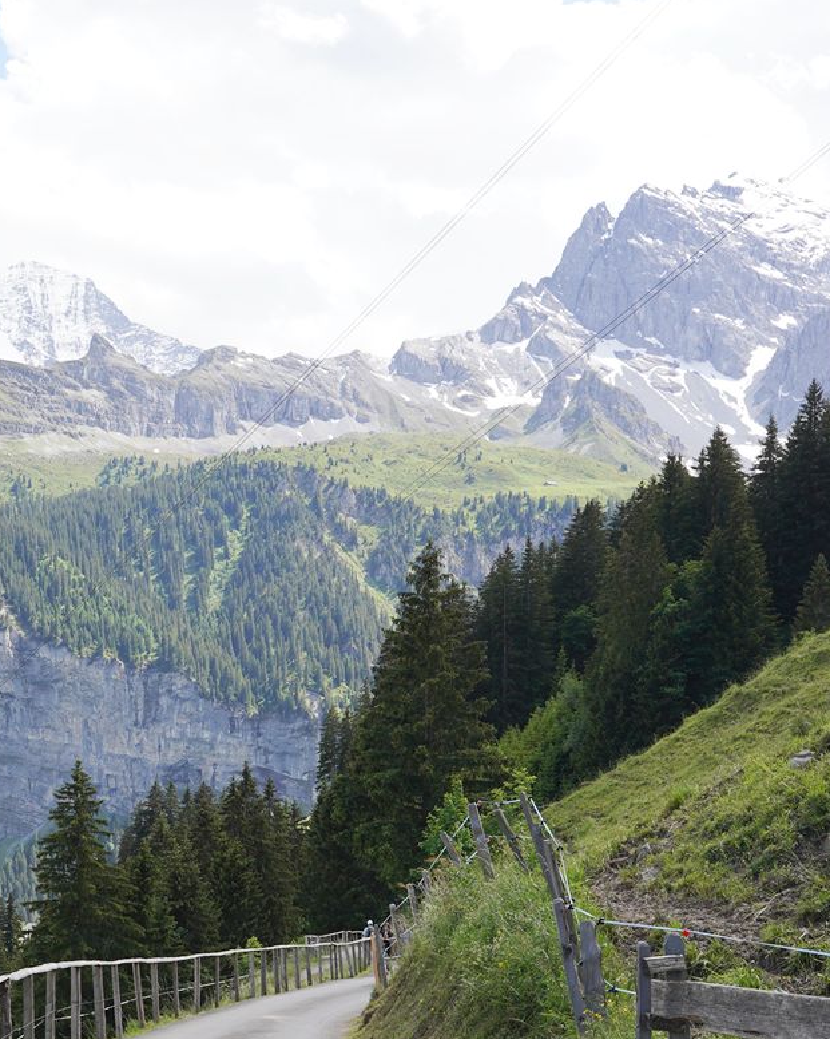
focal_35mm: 58
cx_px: 188
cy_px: 758
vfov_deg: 32.0
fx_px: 1782
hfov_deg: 25.8
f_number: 9
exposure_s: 1/100
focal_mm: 24
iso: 100
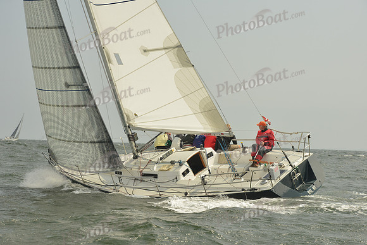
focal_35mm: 98
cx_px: 184
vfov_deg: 14.0
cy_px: 122
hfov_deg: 20.8
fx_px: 999
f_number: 10
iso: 320
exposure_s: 1/1250
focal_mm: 98
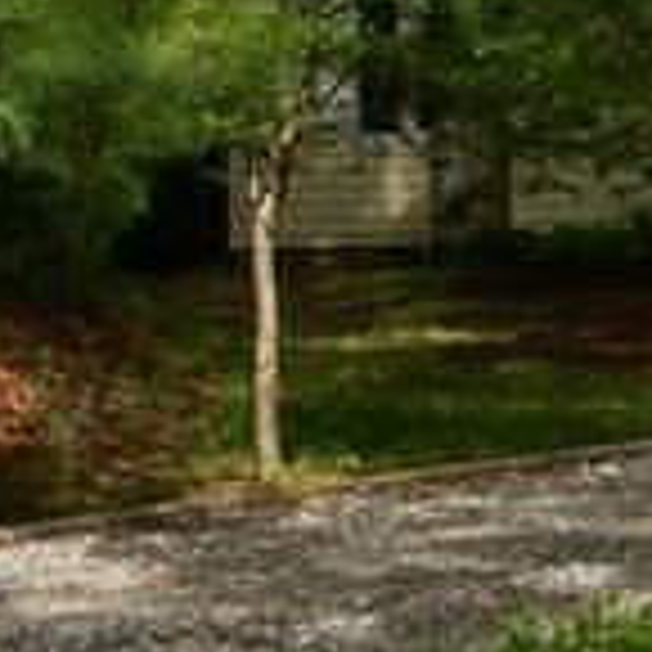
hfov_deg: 11.3
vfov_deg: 11.7
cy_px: 13
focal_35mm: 148
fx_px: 3154
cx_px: 985
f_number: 3.3
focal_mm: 6.3
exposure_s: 1/800
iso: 100
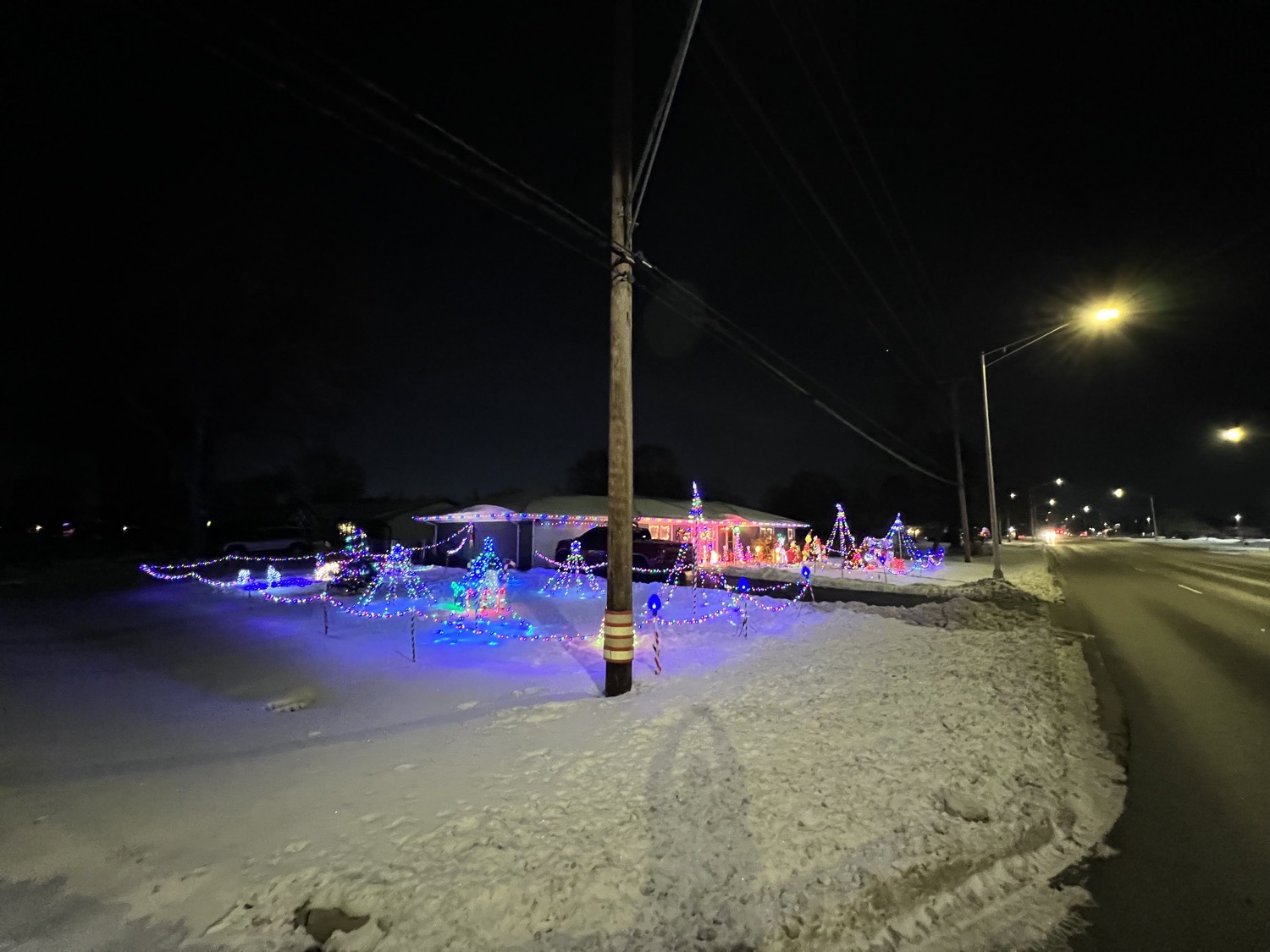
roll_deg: -0.7
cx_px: 635
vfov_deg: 89.9
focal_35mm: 13
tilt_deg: +6.5
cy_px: 476
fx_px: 477
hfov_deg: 106.2
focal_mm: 1.57
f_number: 1.8
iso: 1000
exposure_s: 1/30
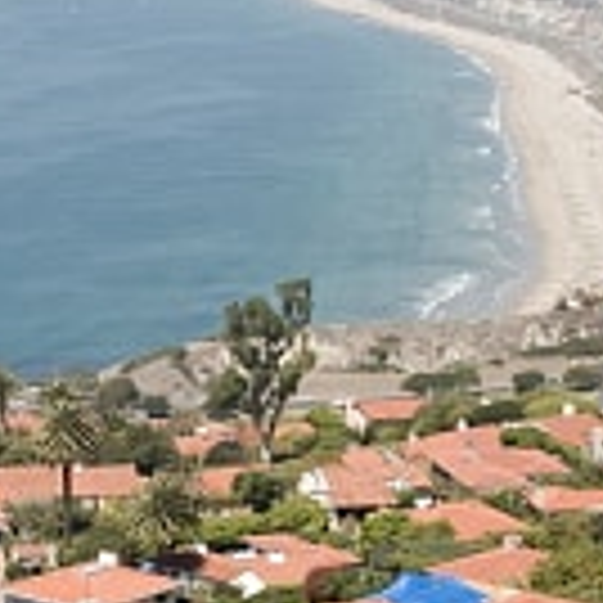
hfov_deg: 13.3
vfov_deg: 13.4
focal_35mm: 131
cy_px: 238
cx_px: 86
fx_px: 2574
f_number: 4
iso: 100
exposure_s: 1/800
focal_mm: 27
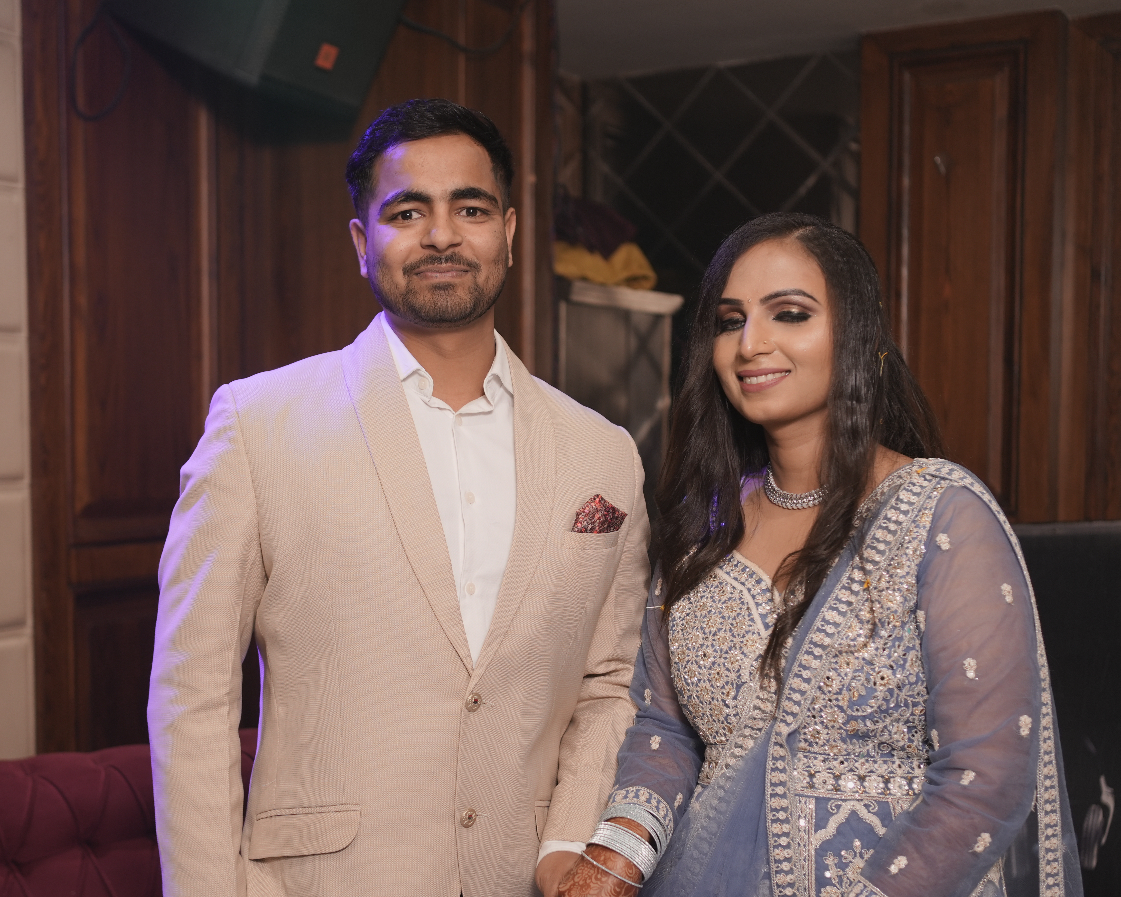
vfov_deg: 30.2
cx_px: 468
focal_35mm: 50
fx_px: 1659
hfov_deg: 37.2
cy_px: 546
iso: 400
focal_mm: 35
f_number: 2.8
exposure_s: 1/125
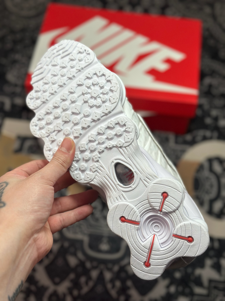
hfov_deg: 30.3
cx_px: 112
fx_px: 416
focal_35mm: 48
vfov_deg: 39.7
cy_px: 150
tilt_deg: -61.0
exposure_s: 1/1815
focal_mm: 6.86
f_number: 1.78
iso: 80
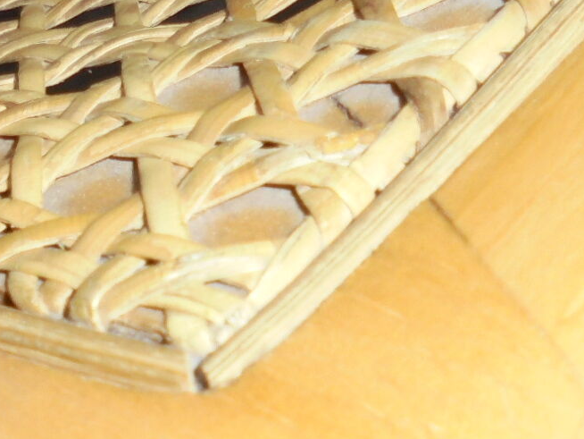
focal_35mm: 103
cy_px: 618
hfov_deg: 18.6
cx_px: 21
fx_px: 1738
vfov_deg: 13.7
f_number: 3.5
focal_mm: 4.6
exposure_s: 1/30
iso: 100
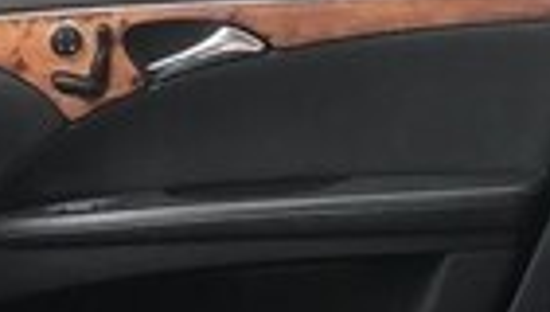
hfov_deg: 19.9
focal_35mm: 107
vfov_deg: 10.6
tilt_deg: -31.2
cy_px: 597
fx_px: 1564
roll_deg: -0.4
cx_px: 296
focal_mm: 3.99
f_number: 1.8
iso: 64
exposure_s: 1/17
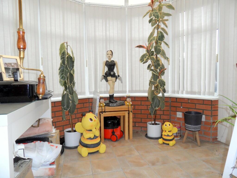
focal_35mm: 24
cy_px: 89
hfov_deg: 71.6
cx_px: 118
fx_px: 164
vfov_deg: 56.8
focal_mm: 3.9
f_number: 3.2
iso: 80
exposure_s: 1/125
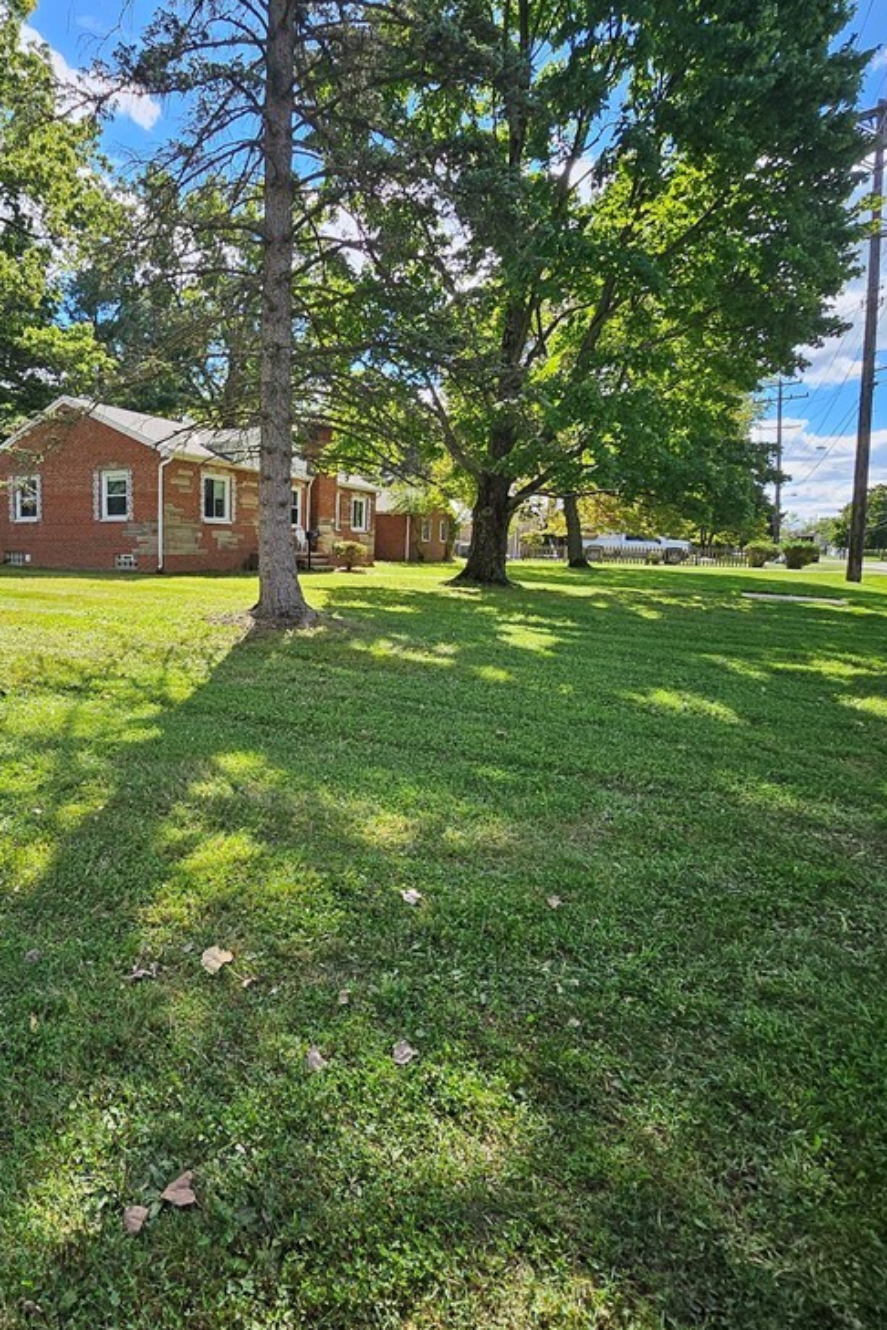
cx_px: 254
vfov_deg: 86.9
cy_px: 653
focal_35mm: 19
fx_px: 702
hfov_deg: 61.9
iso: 40
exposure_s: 1/740
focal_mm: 1.74
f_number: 2.2
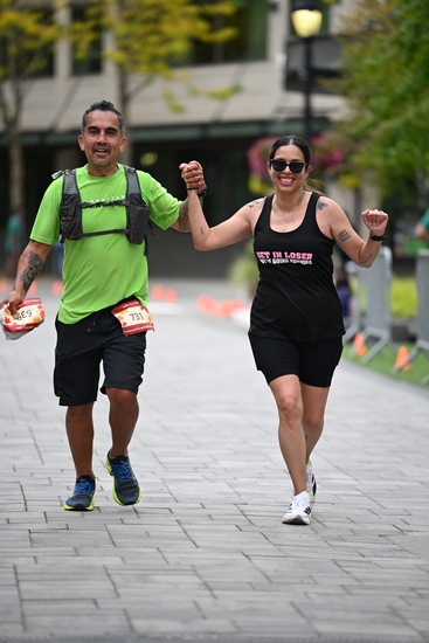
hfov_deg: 6.9
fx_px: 3572
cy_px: 322
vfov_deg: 10.3
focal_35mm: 200
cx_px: 214
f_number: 2.8
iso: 1600
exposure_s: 1/5000
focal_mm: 200
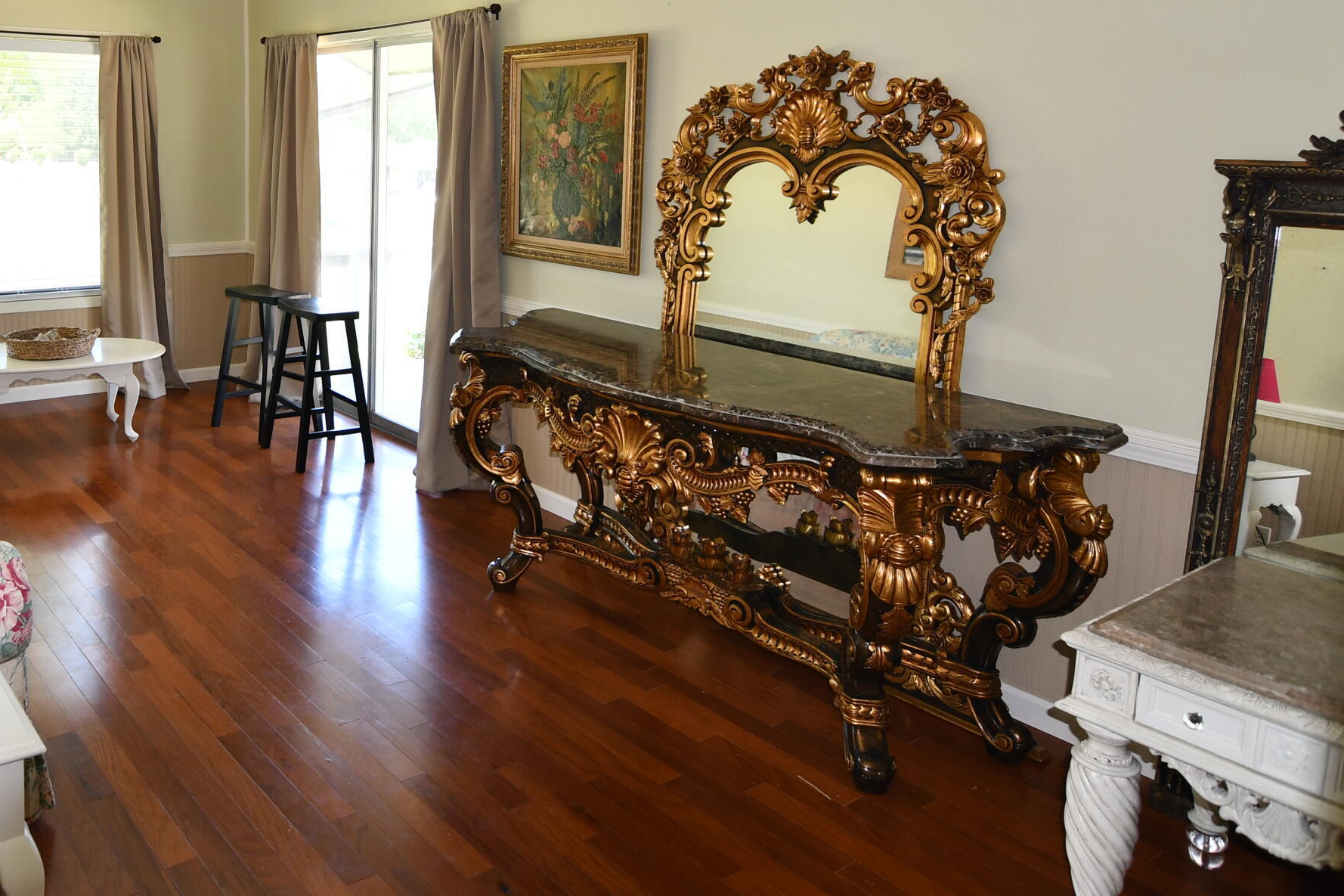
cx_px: 351
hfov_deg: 63.8
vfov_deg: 46.4
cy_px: 237
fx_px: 1008
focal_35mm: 27
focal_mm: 11
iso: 280
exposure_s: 1/125
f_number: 2.8
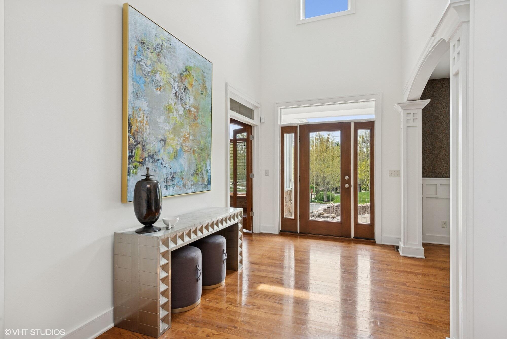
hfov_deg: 86.9
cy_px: 170
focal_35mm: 19
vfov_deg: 64.6
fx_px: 268
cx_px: 254
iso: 200
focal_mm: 19
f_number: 11
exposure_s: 1/15
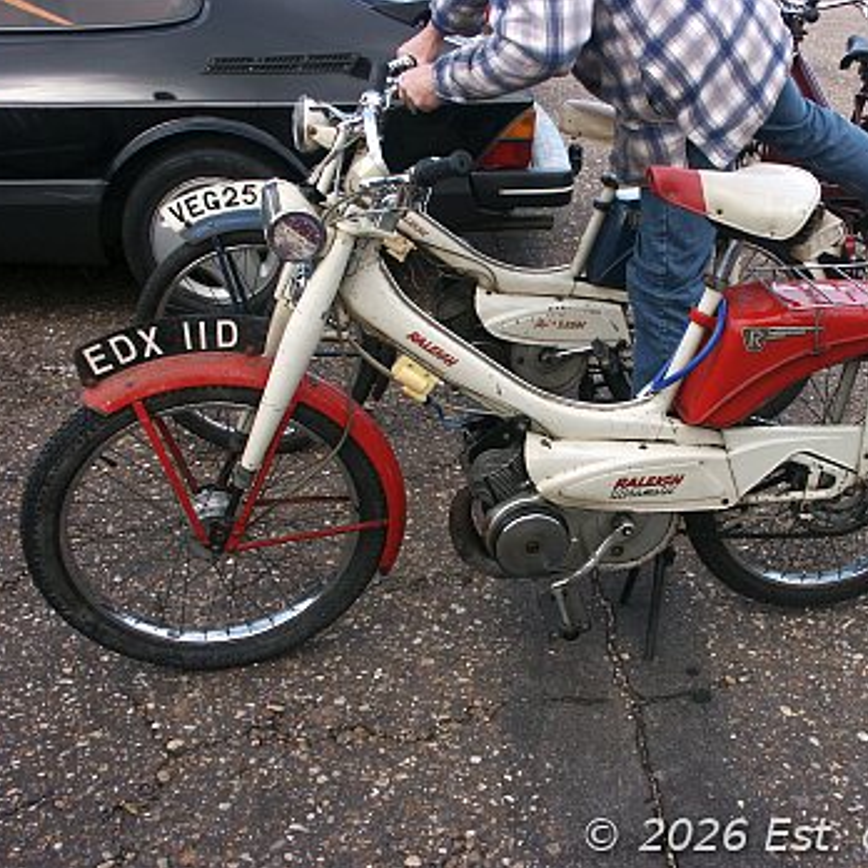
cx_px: 547
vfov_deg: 43.9
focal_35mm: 38
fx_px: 1078
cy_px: 434
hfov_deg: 43.5
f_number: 4.5
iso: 100
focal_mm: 8.35
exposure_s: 1/180
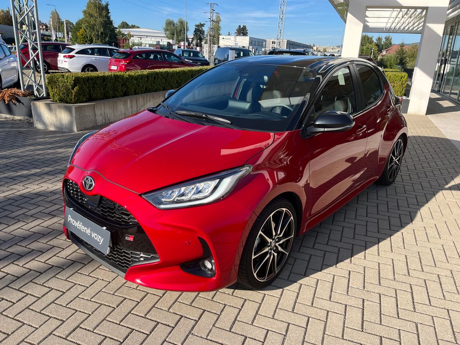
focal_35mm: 26
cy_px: 172
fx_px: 346
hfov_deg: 67.3
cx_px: 230
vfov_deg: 53.1
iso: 50
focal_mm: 5.1
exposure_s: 1/1497
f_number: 1.6
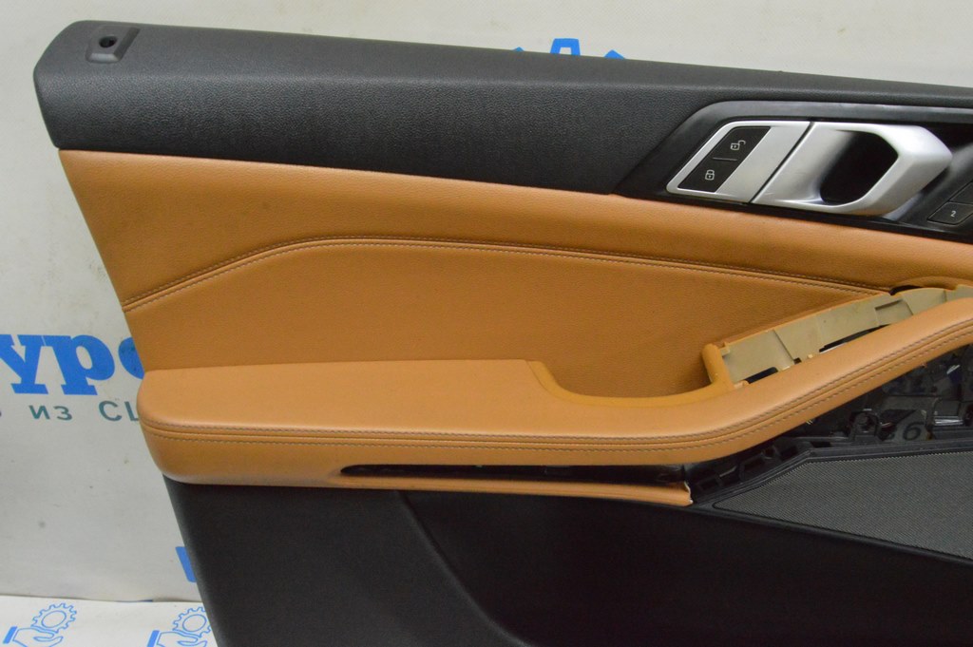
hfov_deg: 62.0
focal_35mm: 30
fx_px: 810
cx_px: 486
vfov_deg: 43.5
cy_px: 324
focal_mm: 20
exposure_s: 1/20
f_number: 20
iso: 6400
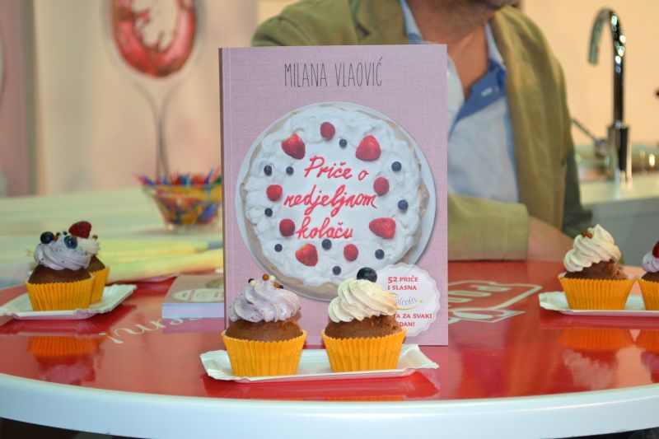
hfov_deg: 24.6
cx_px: 330
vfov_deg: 16.5
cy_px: 220
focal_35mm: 82
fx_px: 1510
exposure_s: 1/60
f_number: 5.6
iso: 1800
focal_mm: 55
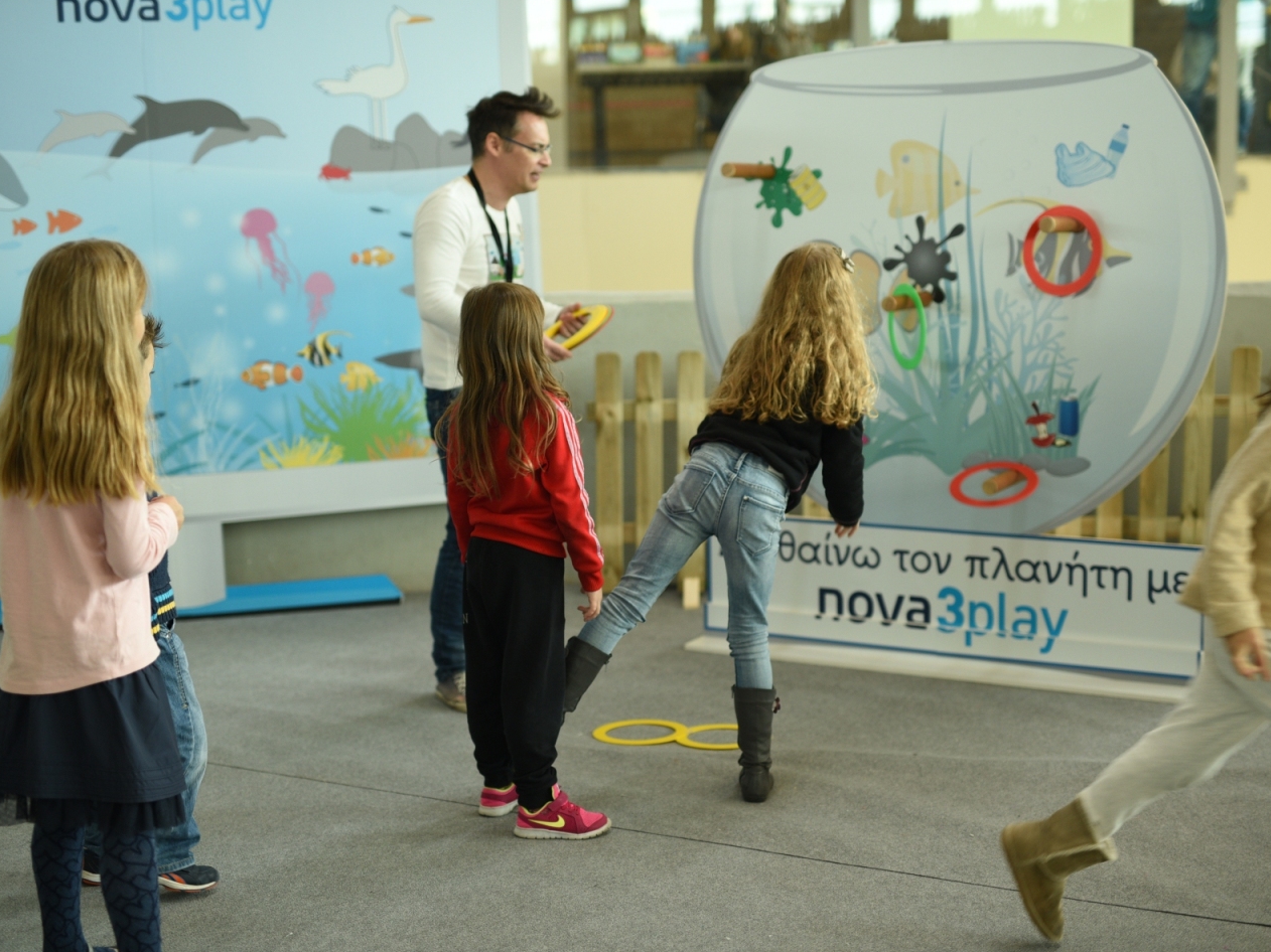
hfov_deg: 34.9
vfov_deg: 26.6
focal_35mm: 55
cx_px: 659
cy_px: 475
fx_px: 2019
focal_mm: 50
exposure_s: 1/160
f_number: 1.8
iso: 400
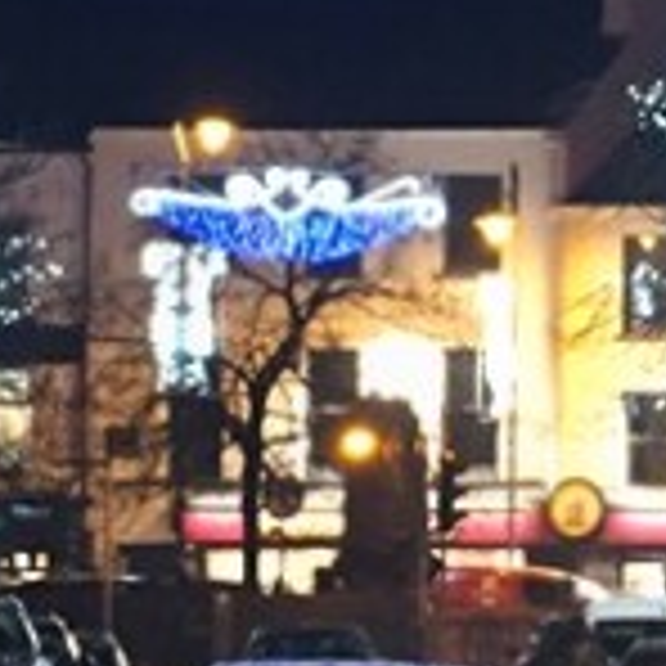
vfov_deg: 1.6
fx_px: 23552
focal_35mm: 1082
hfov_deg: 1.6
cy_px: 32
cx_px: 256
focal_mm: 140
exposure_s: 1/80
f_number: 2.8
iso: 3200
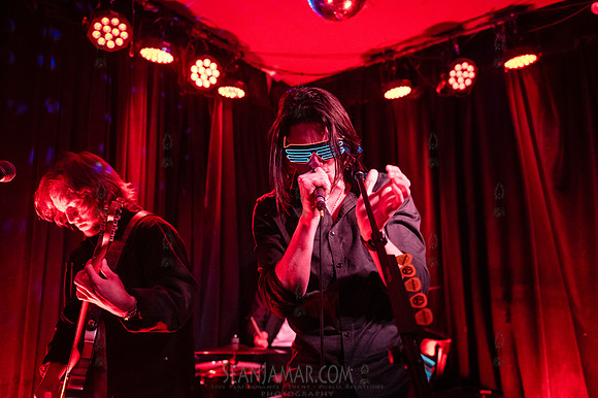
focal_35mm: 27
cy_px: 199
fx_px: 448
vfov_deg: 47.9
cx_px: 299
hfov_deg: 67.4
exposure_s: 1/400
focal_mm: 27
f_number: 3.2
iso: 12800
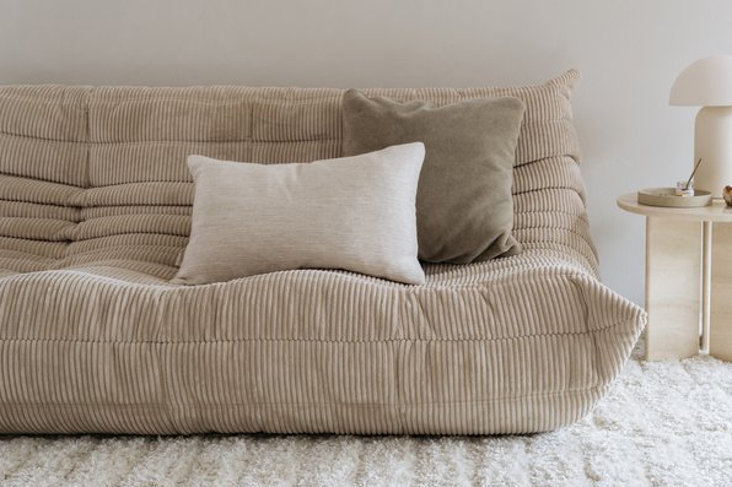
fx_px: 955
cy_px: 170
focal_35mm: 47
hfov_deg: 41.5
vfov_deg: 28.5
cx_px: 473
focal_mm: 35
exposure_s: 1/6
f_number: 8
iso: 200
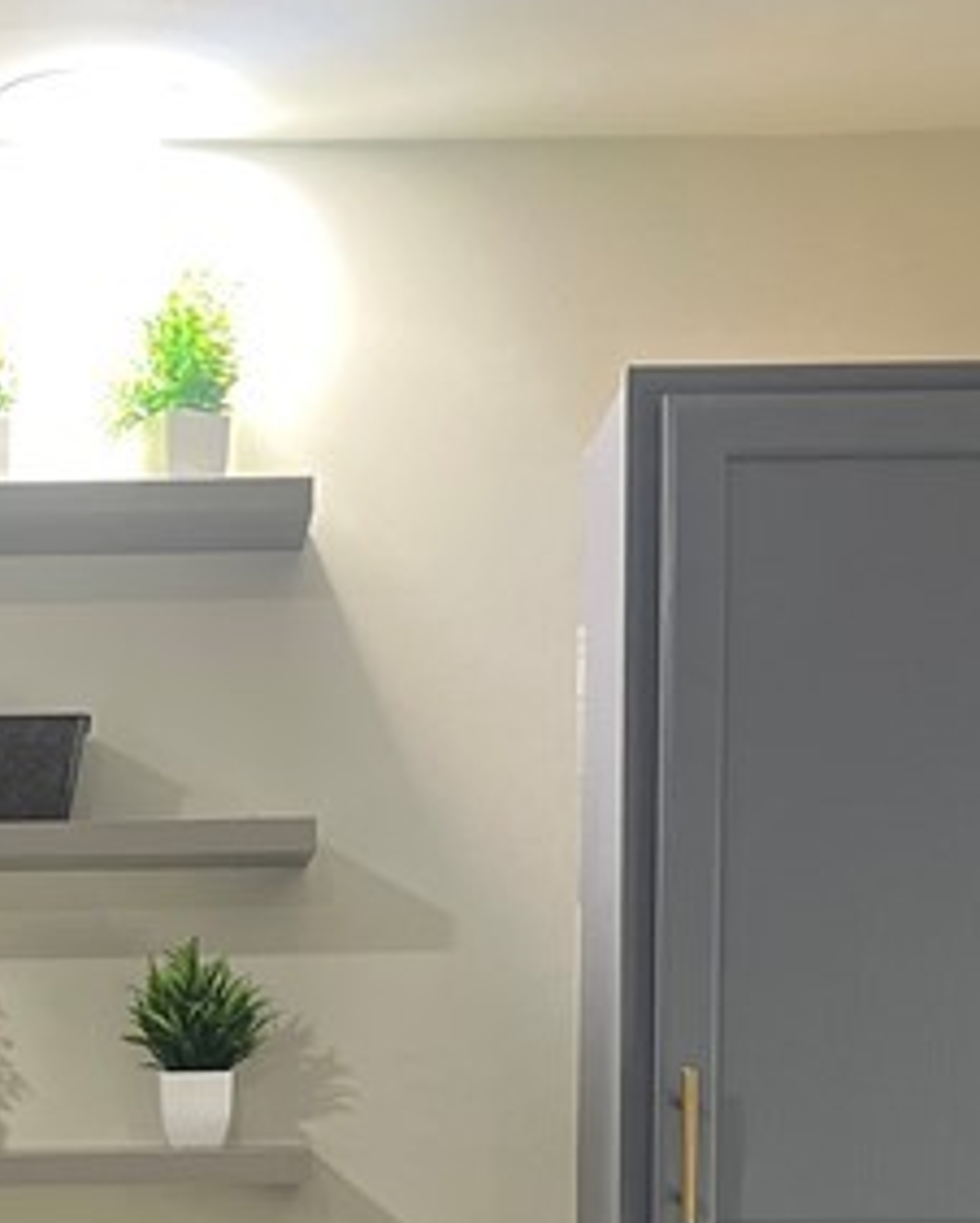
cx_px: 91
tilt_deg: -3.4
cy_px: 1527
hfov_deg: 16.5
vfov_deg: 19.4
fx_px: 3332
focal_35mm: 92
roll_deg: -0.1
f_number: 1.6
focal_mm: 5.1
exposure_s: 1/60
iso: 200
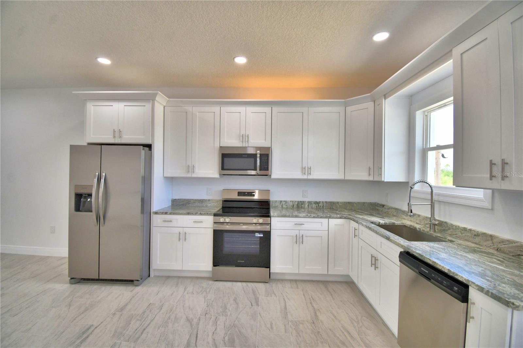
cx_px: 262
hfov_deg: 100.4
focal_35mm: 15
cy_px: 174
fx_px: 218
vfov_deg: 77.3
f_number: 4.5
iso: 220
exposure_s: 1/125
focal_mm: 10
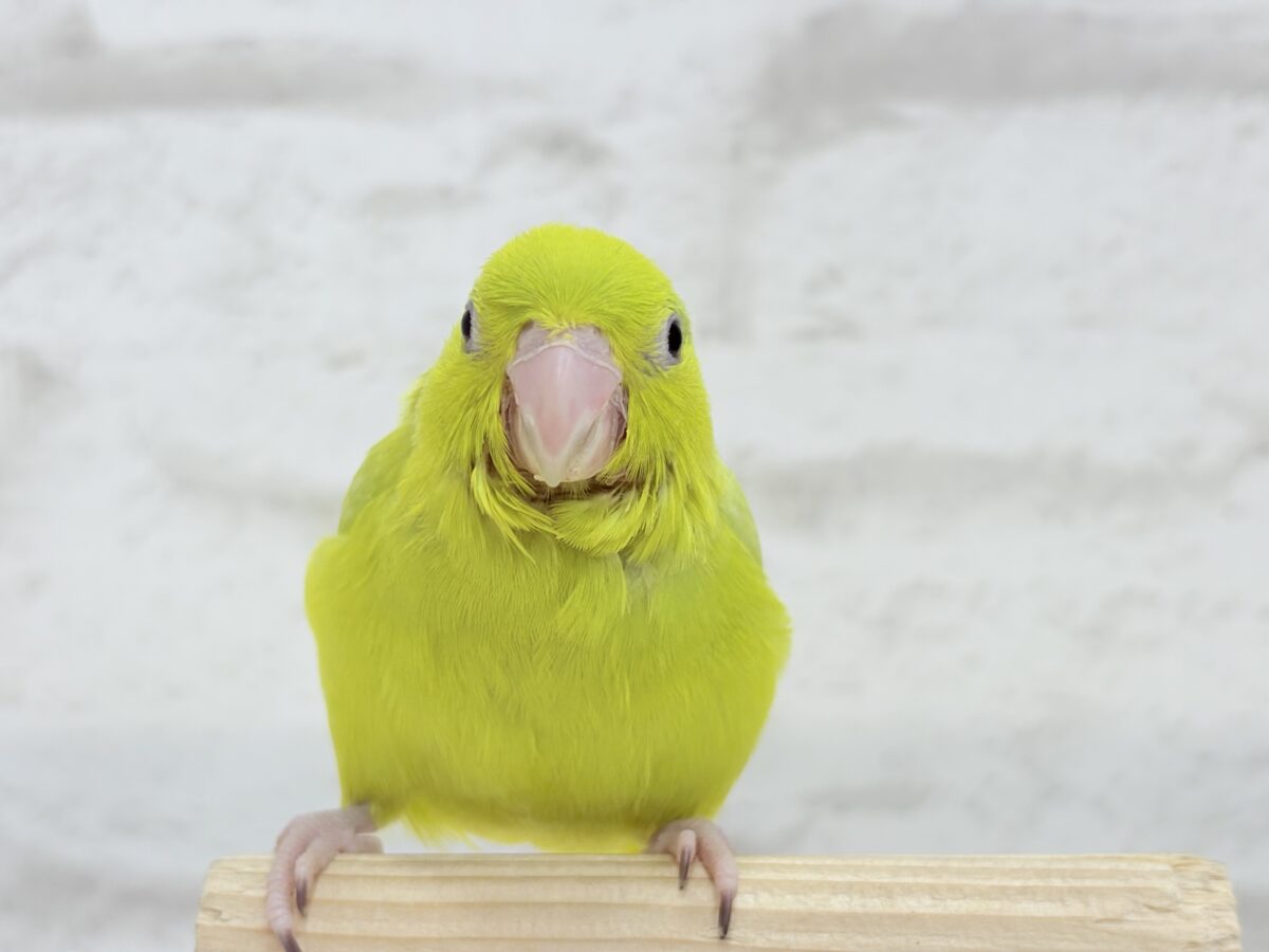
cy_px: 476
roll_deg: +2.3
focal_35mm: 52
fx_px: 1906
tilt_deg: -3.8
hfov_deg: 36.8
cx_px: 634
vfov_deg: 28.0
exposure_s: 1/100
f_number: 1.6
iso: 64
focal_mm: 5.96
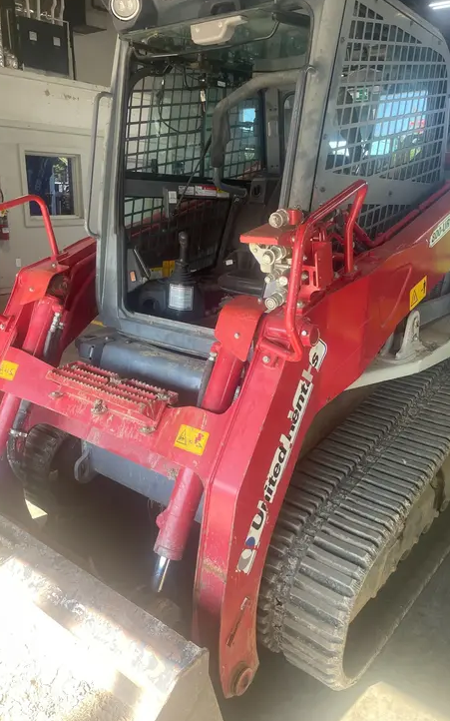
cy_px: 359
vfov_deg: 66.5
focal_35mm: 28
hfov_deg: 44.5
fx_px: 550
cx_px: 218
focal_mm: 4.2
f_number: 1.6
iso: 40
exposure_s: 1/121
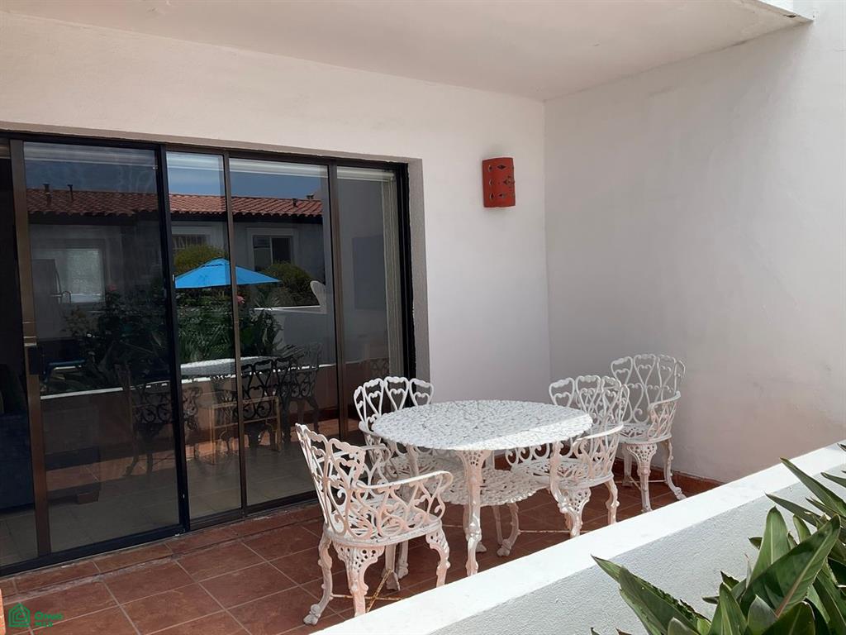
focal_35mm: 29
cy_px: 318
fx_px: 709
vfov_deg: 48.2
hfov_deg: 61.7
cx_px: 423
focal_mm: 3
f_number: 1.8
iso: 25
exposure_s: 1/1626
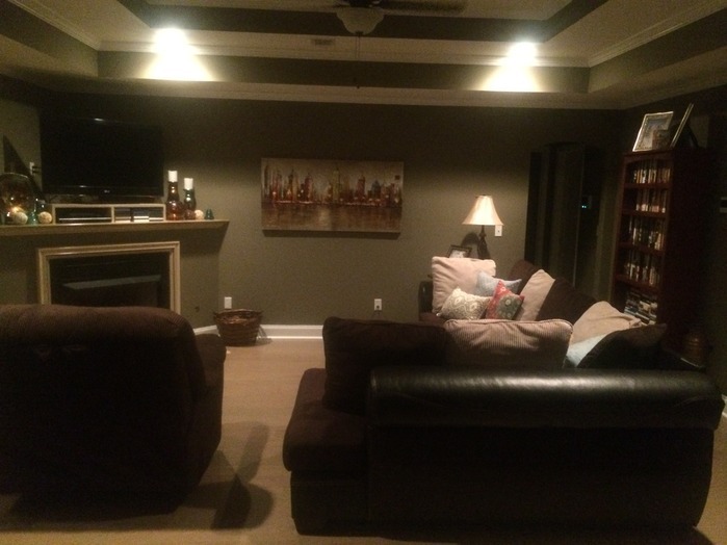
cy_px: 272
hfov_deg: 60.0
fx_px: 630
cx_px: 364
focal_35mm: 30
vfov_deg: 46.8
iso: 640
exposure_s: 1/15
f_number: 2.2
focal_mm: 4.12
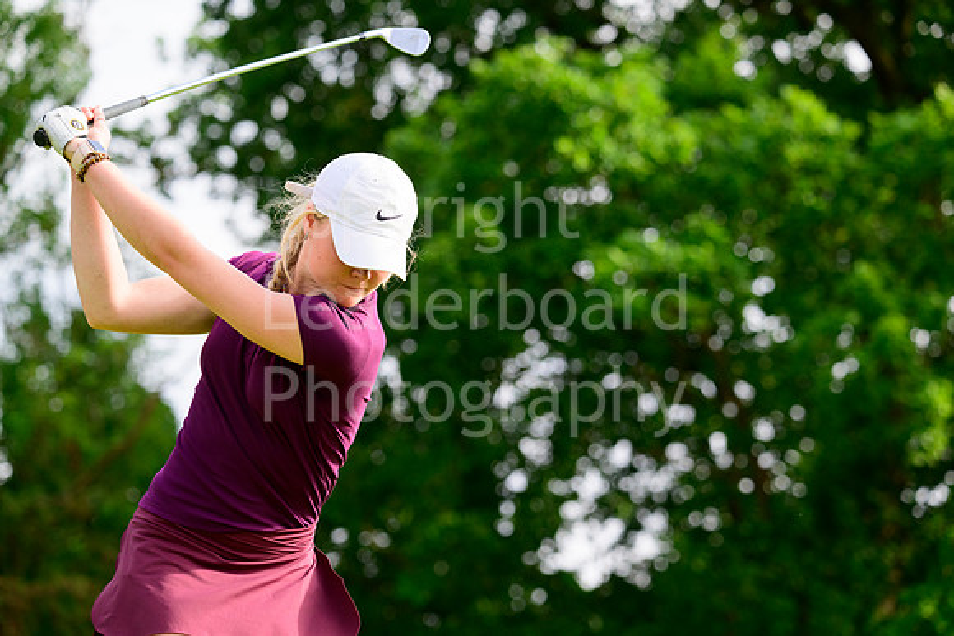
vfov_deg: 8.1
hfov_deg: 12.1
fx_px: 4506
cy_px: 318
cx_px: 477
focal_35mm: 170
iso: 1000
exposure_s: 1/1250
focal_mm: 170
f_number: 5.6
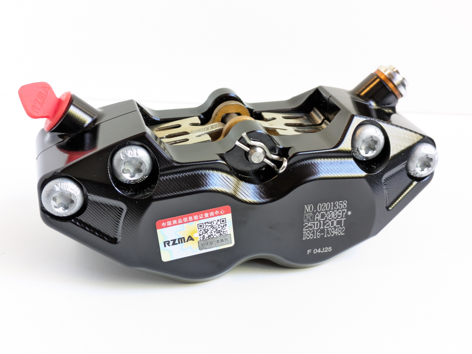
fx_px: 696
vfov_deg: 28.6
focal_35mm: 51
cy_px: 177
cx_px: 236
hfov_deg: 37.5
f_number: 1.89
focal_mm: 5.43
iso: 353
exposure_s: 1/33.3
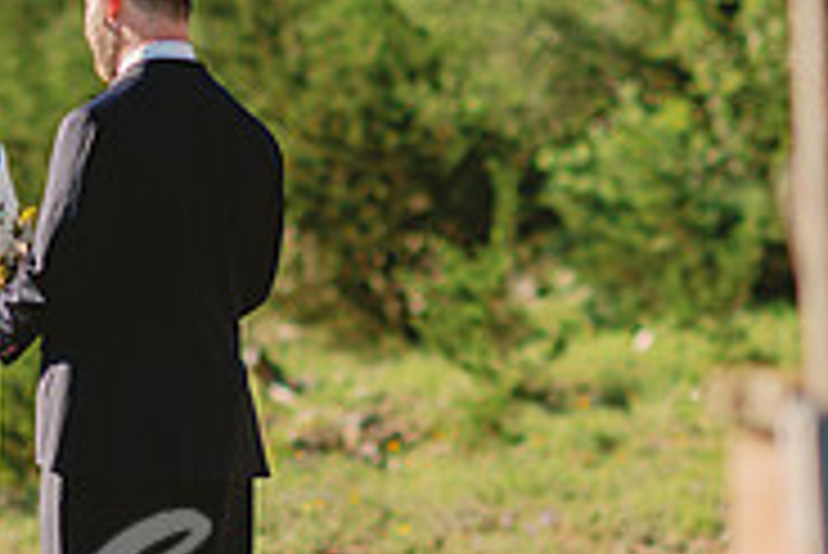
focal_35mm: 292
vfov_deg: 4.7
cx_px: 68
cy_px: 178
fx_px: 6721
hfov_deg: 7.0
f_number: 2
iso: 50
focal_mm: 85
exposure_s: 1/3200
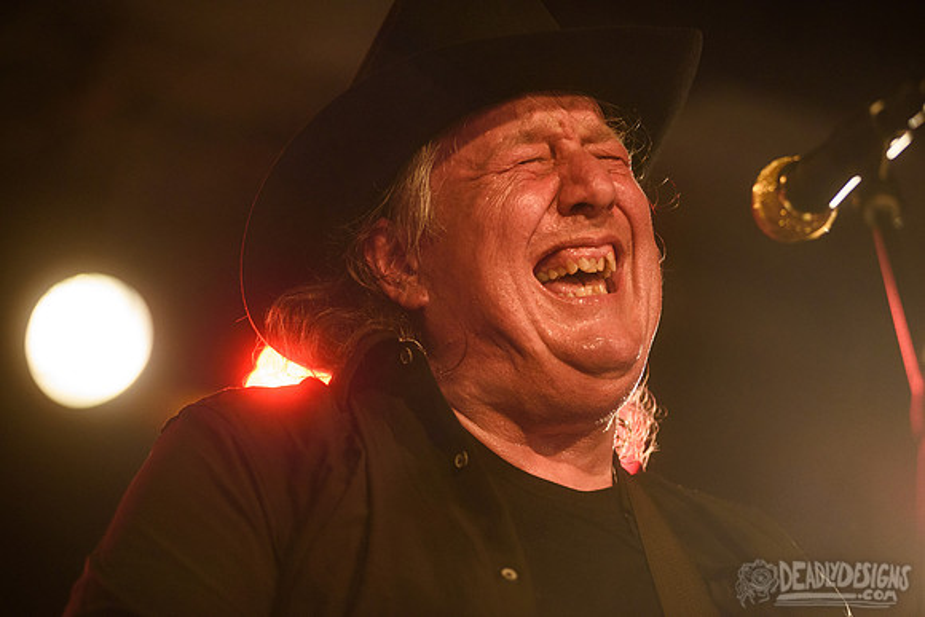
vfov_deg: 10.2
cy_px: 308
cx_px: 462
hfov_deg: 15.2
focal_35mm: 135
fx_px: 3469
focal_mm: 135
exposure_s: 1/160
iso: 2500
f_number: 3.2
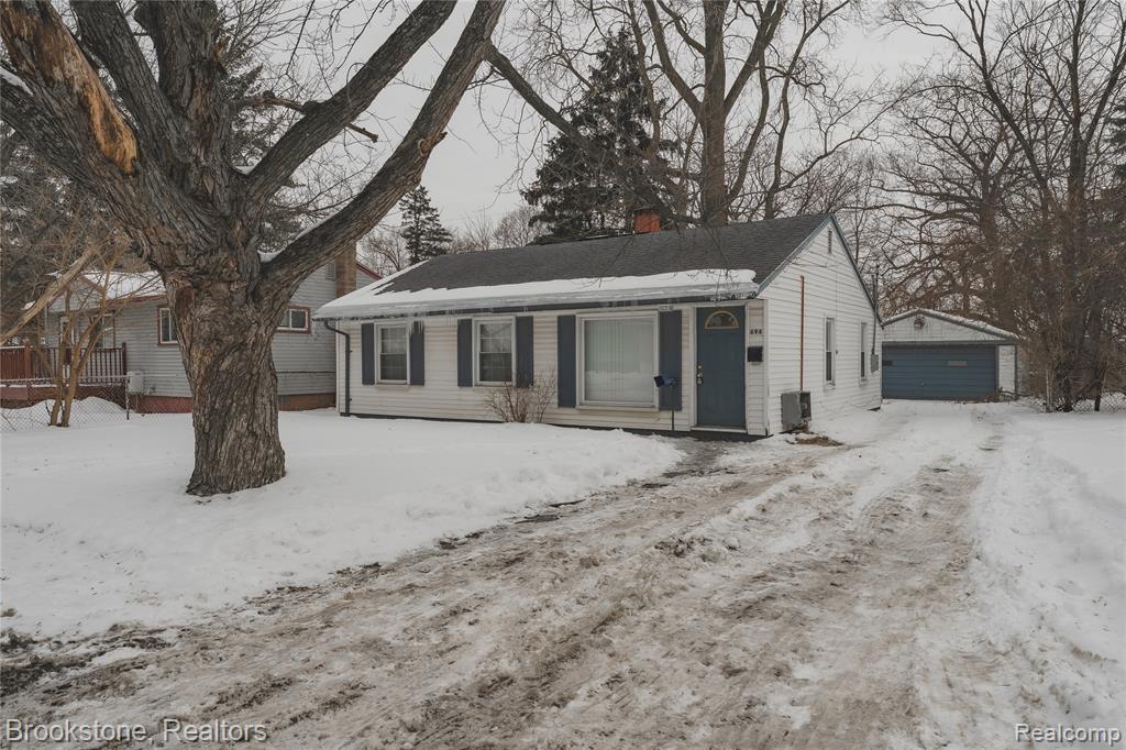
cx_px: 563
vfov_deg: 54.9
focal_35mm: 23
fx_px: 722
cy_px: 375
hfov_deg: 75.9
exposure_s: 1/1000
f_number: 10
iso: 250
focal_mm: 23.1
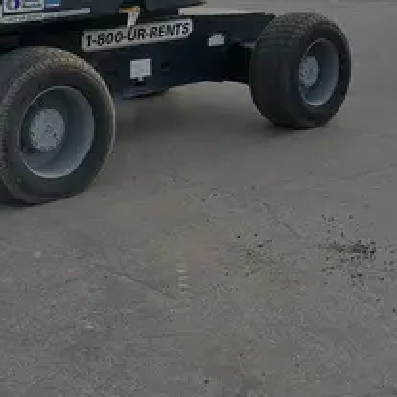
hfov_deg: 28.1
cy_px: 58
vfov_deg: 27.4
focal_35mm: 61
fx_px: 791
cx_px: 175
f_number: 2.4
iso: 50
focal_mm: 4.3
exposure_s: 1/1297
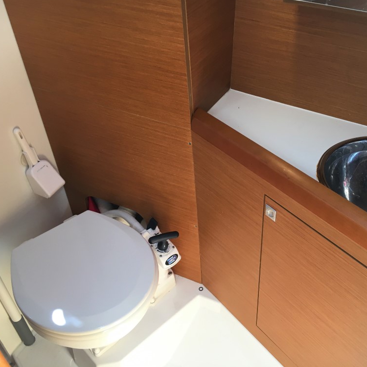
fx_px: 420
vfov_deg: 47.2
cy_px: 181
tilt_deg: -39.1
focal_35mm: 35
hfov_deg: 46.6
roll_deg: -0.4
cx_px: 238
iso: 25
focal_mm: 4.15
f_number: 2.2
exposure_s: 1/33
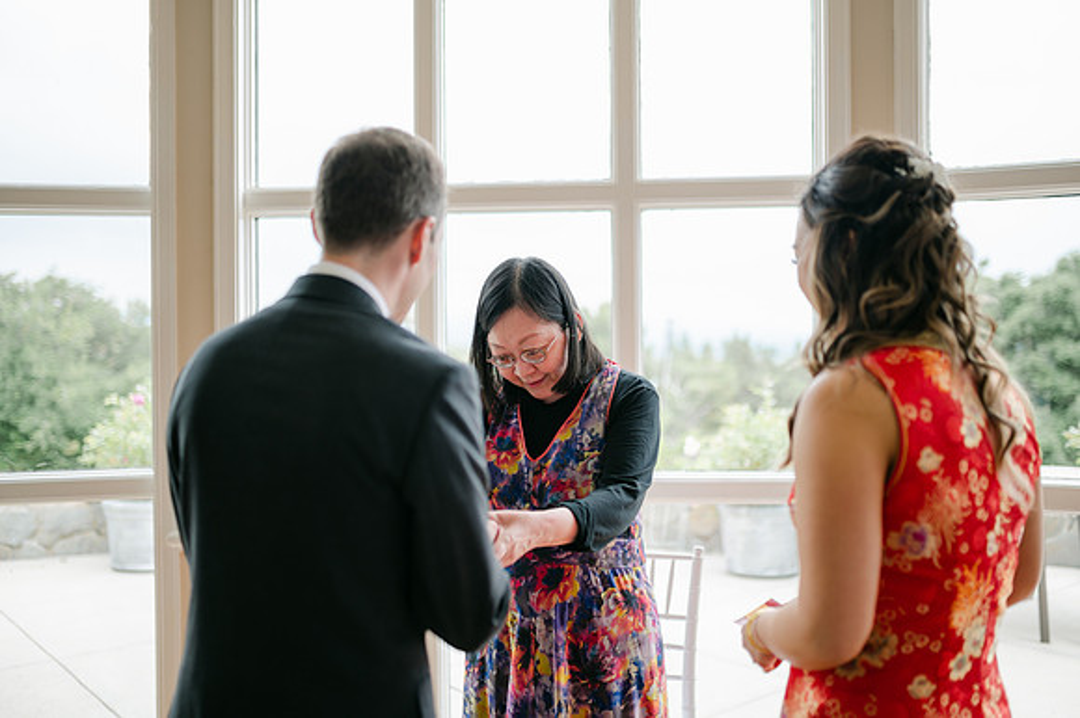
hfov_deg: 54.5
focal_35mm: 35
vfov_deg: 37.8
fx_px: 1049
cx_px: 540
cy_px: 359
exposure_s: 1/1000
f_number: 1.4
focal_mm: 35
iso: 100
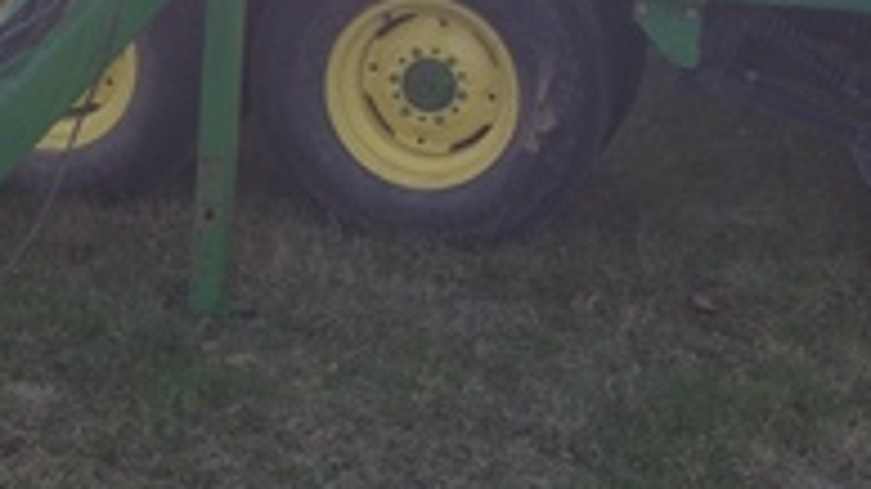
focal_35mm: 107
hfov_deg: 20.0
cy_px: -40
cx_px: 480
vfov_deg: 11.2
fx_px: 2471
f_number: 2.4
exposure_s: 1/330
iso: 50
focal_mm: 4.28
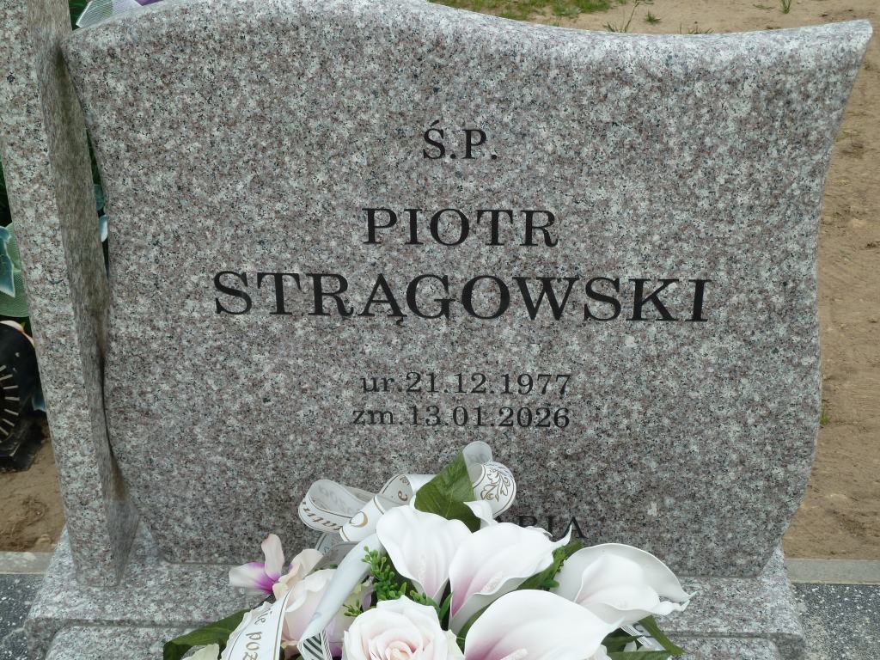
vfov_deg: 24.8
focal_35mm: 59
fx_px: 1500
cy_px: 330
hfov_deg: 32.7
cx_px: 440
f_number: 3.9
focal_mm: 9.7
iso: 80
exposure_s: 1/400
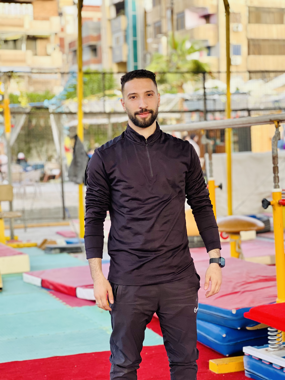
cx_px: 142
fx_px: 845
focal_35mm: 77
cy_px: 190
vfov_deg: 25.3
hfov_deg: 19.1
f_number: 2.8
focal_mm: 9
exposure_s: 1/121
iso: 100
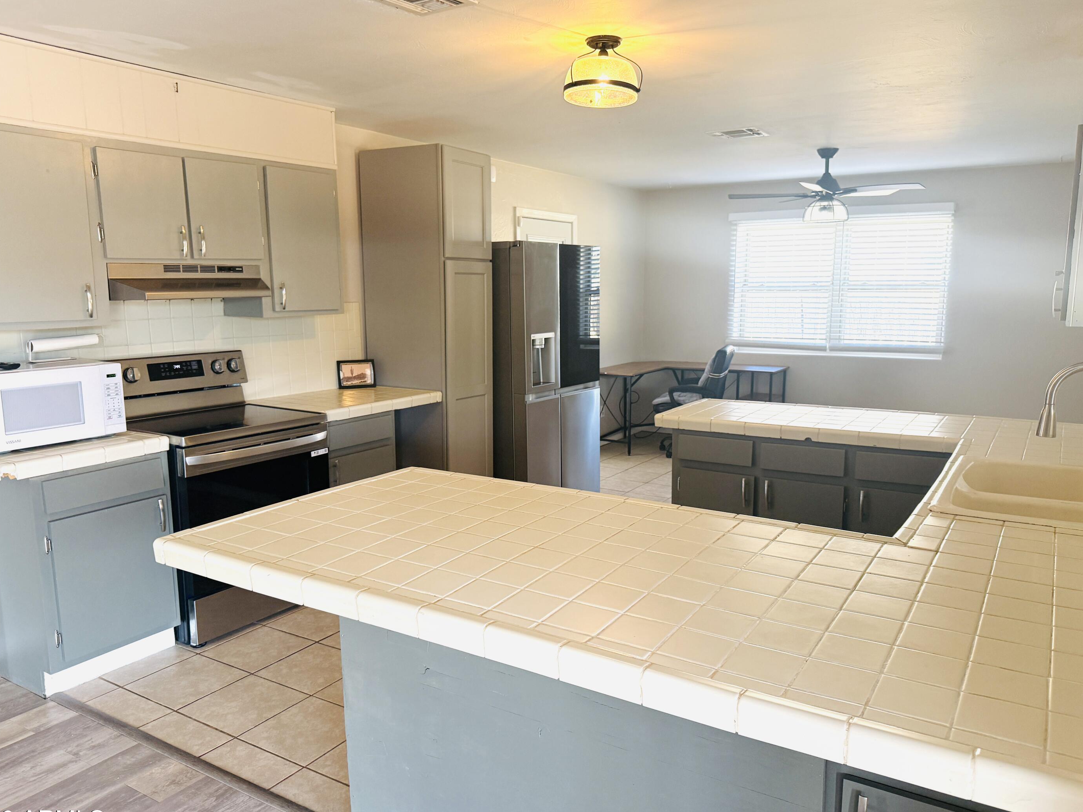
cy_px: 420
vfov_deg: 53.1
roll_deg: +0.6
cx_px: 544
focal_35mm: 26
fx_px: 813
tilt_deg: -8.8
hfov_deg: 67.3
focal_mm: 6.76
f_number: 1.78
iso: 200
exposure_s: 1/92
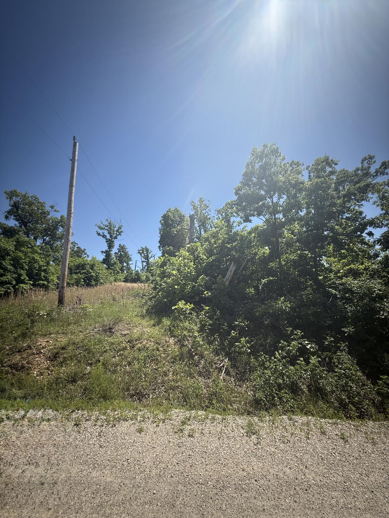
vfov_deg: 102.1
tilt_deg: +11.0
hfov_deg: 85.7
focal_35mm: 14
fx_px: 210
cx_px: 194
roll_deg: -0.7
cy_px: 259
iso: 50
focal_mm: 2.22
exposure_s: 1/1497
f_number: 2.2
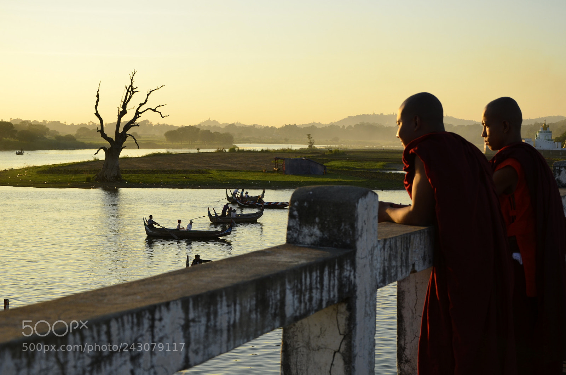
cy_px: 188
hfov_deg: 29.9
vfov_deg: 20.1
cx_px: 283
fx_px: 1059
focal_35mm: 68
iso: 140
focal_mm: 45
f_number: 8
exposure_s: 1/250
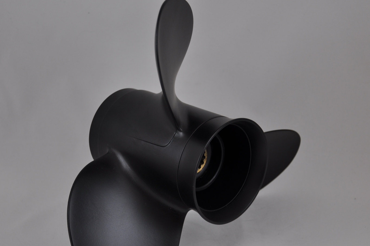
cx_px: 178
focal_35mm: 87
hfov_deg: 23.5
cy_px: 154
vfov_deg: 15.7
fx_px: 890
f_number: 4.8
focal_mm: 45
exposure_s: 1/50
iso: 200
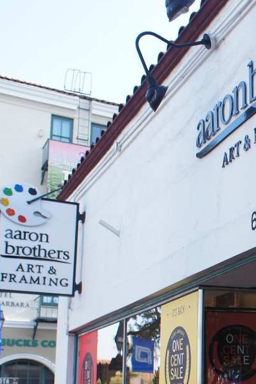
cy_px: 312
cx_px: 370
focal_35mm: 63
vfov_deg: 31.0
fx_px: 672
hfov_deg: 19.2
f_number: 4.5
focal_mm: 16
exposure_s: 1/250
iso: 200
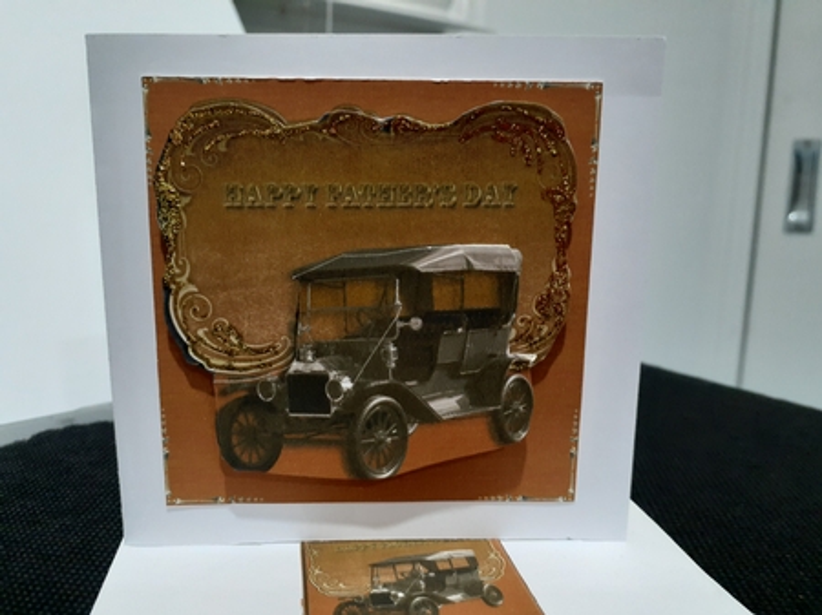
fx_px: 641
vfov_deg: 51.3
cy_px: 308
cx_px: 411
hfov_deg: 65.4
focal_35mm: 27
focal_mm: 3.6
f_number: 1.9
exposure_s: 1/50
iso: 400
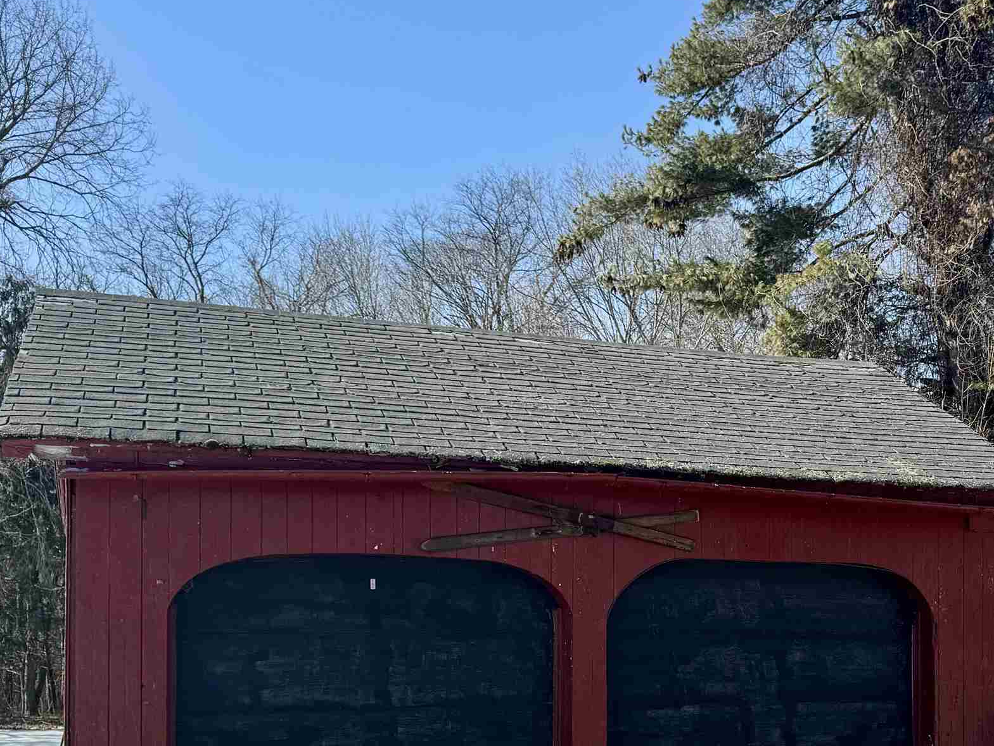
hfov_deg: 39.4
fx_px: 1350
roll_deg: -0.3
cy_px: 619
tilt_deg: +0.1
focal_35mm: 47
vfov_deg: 30.0
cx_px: 735
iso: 80
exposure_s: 1/2959
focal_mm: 6.86
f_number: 1.78
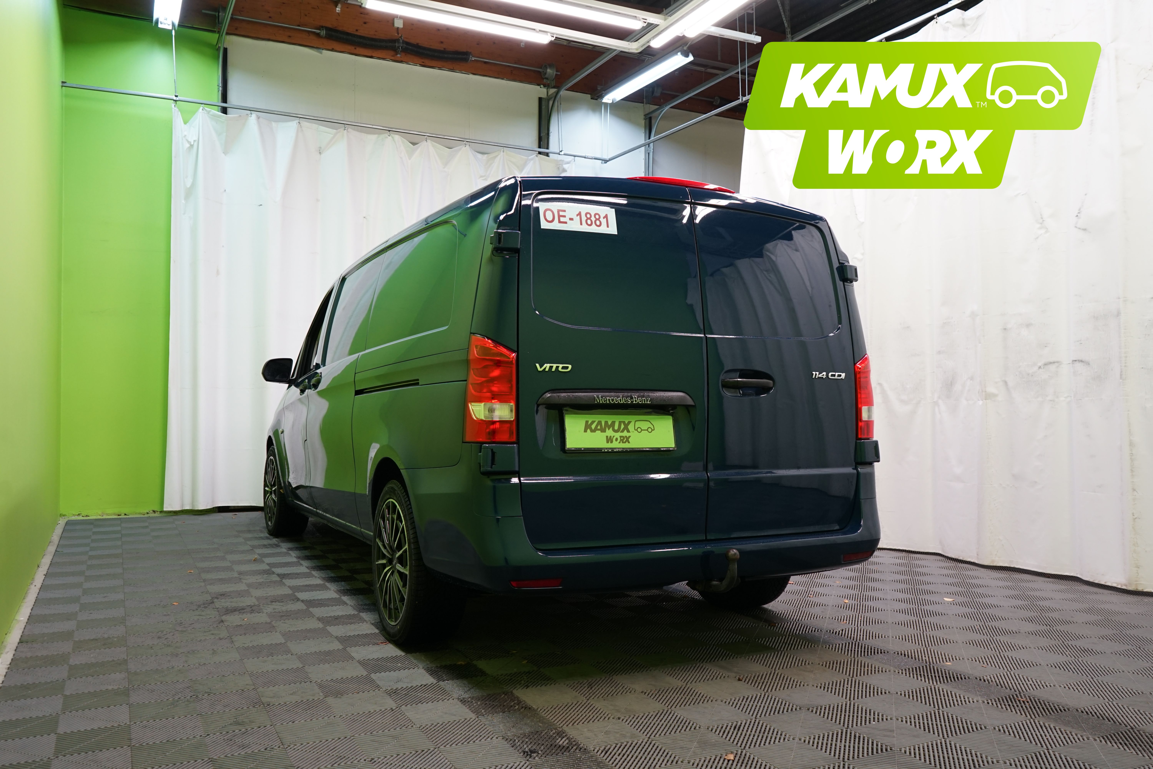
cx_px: 576
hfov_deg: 65.5
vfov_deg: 46.4
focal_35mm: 28
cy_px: 384
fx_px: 897
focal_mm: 28
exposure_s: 1/50
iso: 640
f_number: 5.6
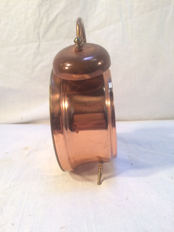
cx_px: 87
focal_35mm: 29
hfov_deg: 48.2
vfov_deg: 61.7
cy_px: 116
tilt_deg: -12.0
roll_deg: +2.4
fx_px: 194
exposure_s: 1/33
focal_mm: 4.15
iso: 50
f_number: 2.2
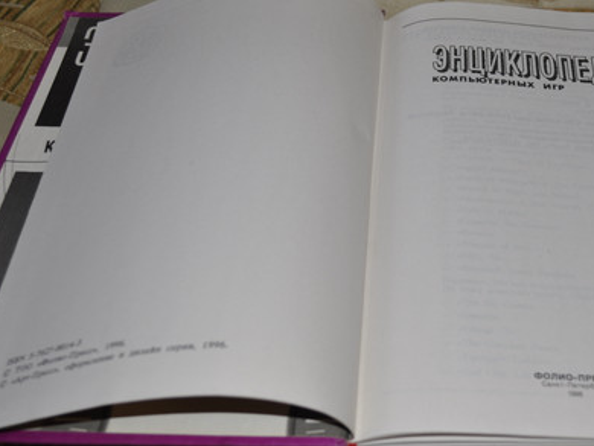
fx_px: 893
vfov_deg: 28.0
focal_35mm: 52
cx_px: 408
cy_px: 263
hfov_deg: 36.3
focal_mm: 22
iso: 200
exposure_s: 1/60
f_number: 3.8
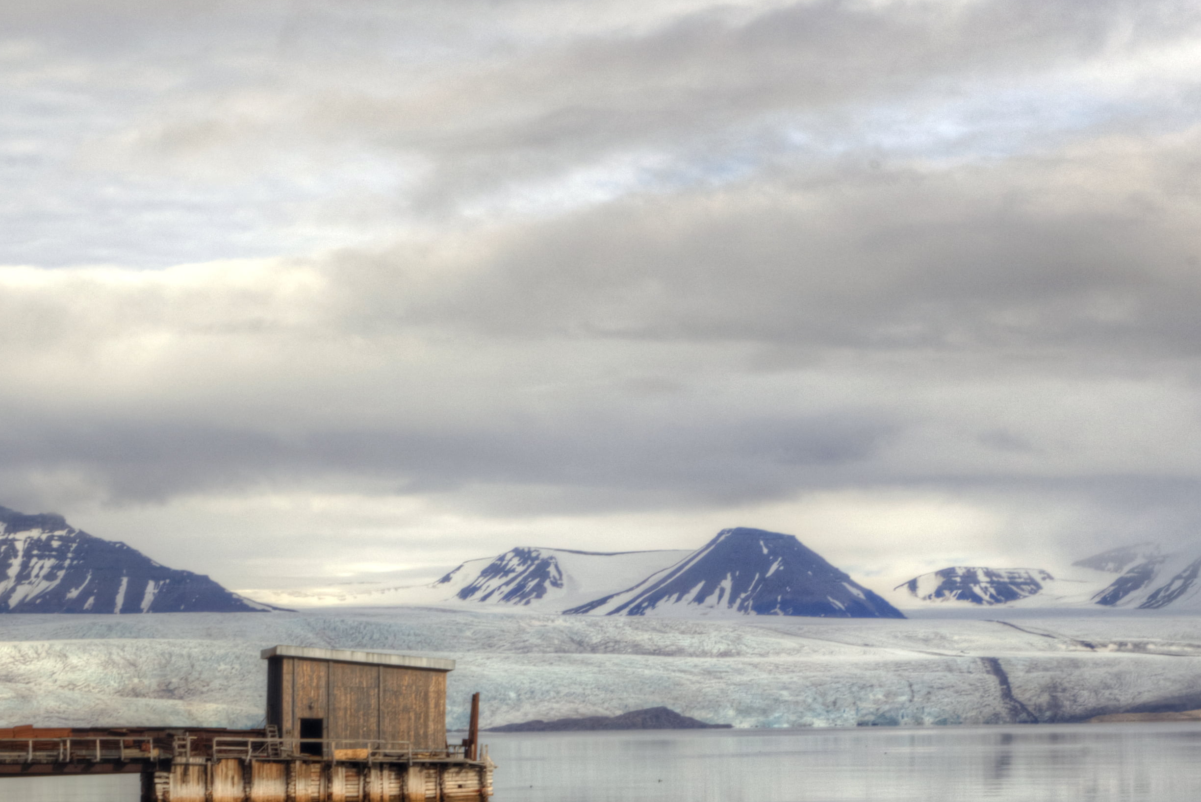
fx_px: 4106
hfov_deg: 16.6
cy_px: 697
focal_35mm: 123
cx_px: 845
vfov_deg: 11.1
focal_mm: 50
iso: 160
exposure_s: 1/60
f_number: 22
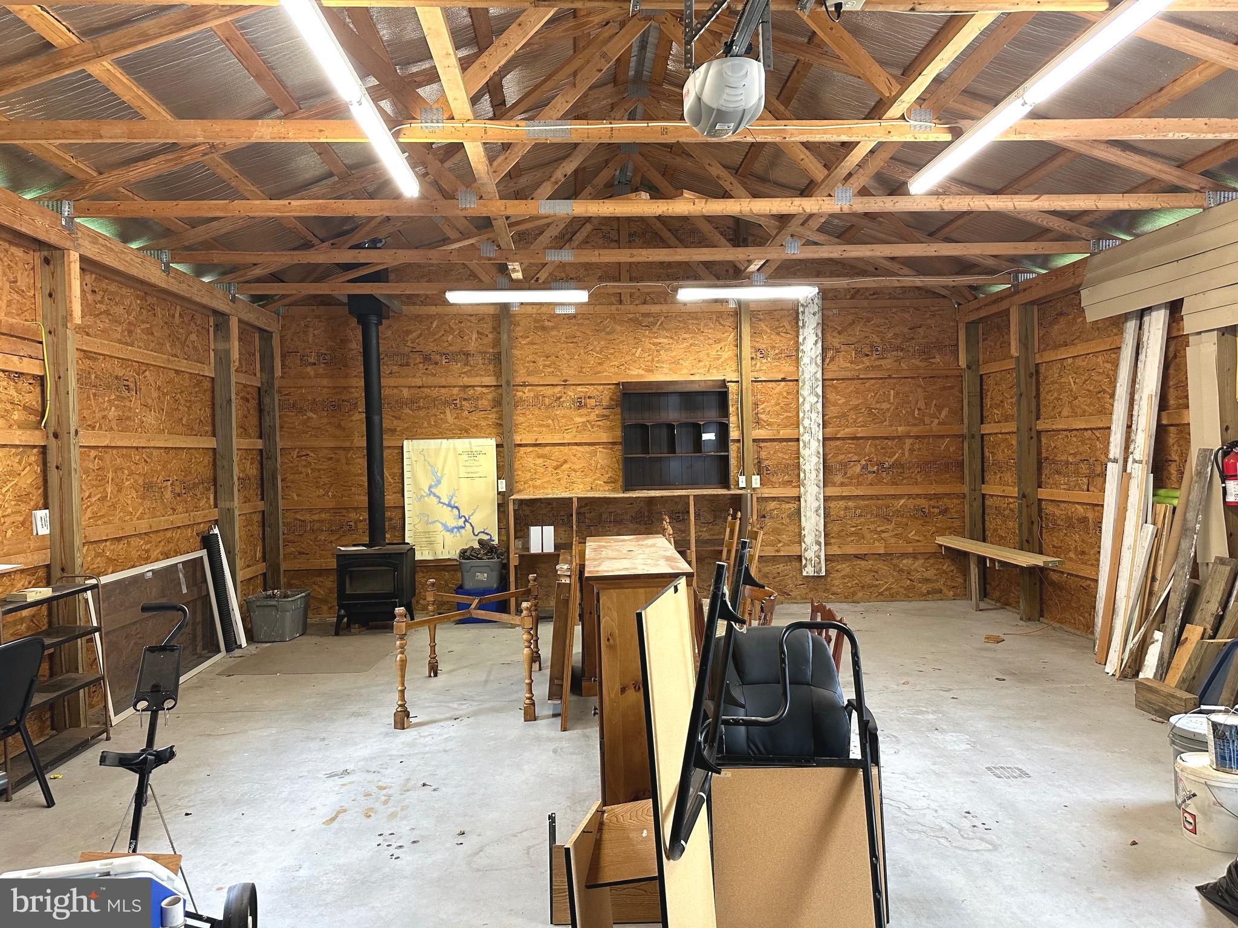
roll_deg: +1.0
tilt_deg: -1.5
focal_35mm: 24
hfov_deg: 71.6
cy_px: 464
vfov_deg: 56.8
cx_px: 619
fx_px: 858
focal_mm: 6.86
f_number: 1.78
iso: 250
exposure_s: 1/60
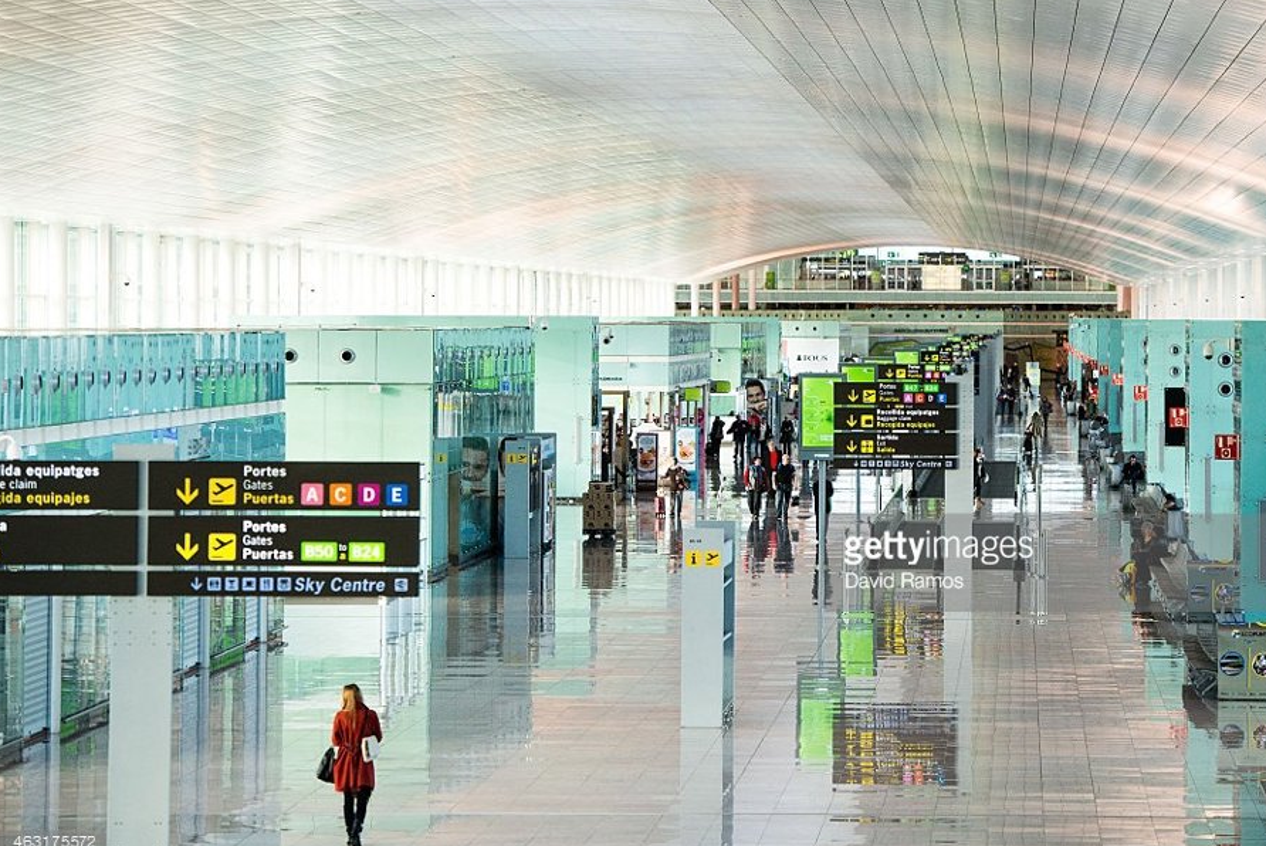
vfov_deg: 10.3
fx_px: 4715
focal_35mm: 134
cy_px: 407
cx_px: 688
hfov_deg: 15.3
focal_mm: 122
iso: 800
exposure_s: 1/320
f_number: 4
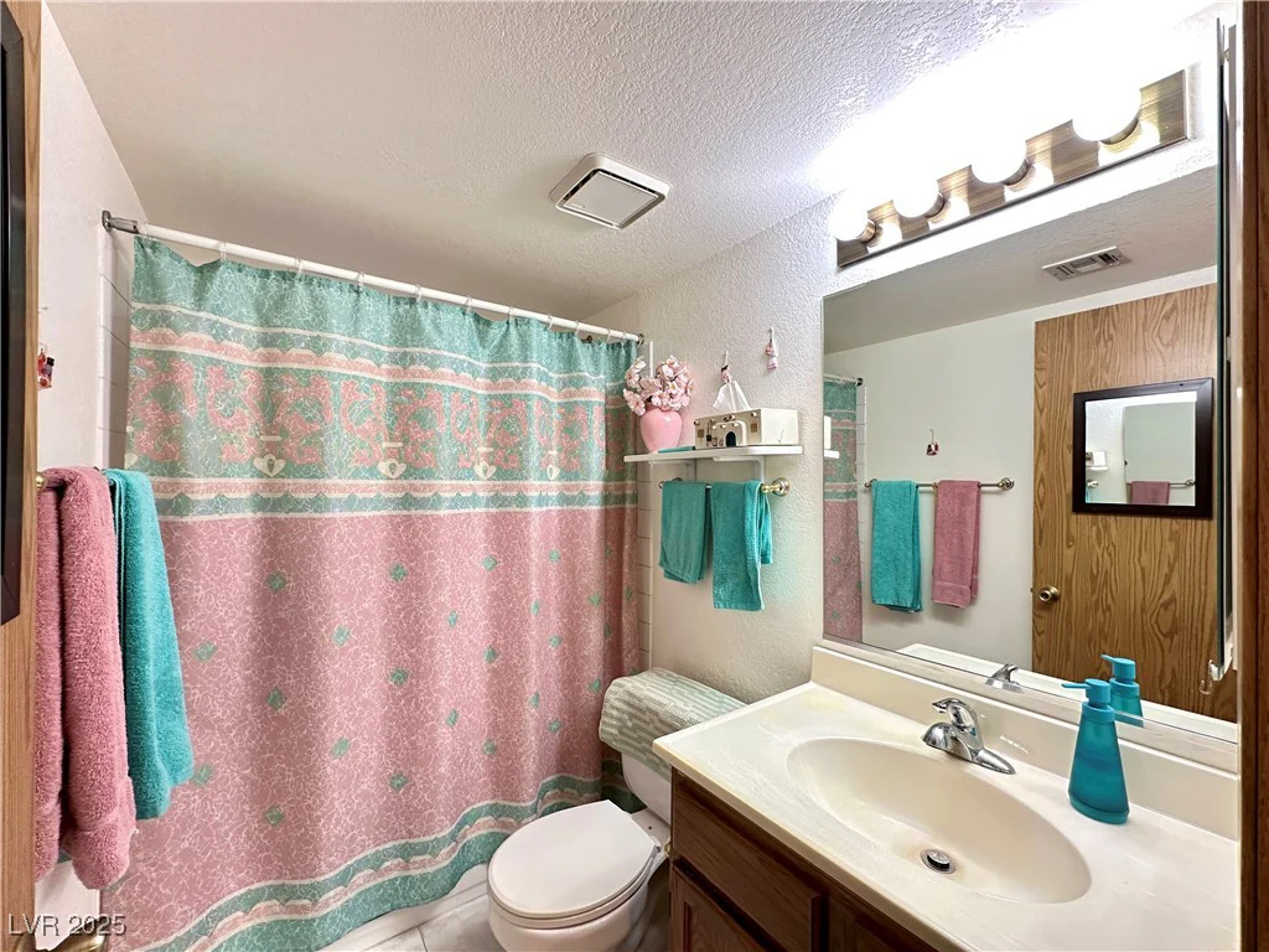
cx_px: 634
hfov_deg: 102.1
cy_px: 476
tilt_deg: +0.7
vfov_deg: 85.7
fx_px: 513
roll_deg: -0.7
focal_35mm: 14
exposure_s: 1/60
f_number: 2.2
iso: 250
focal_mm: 2.22
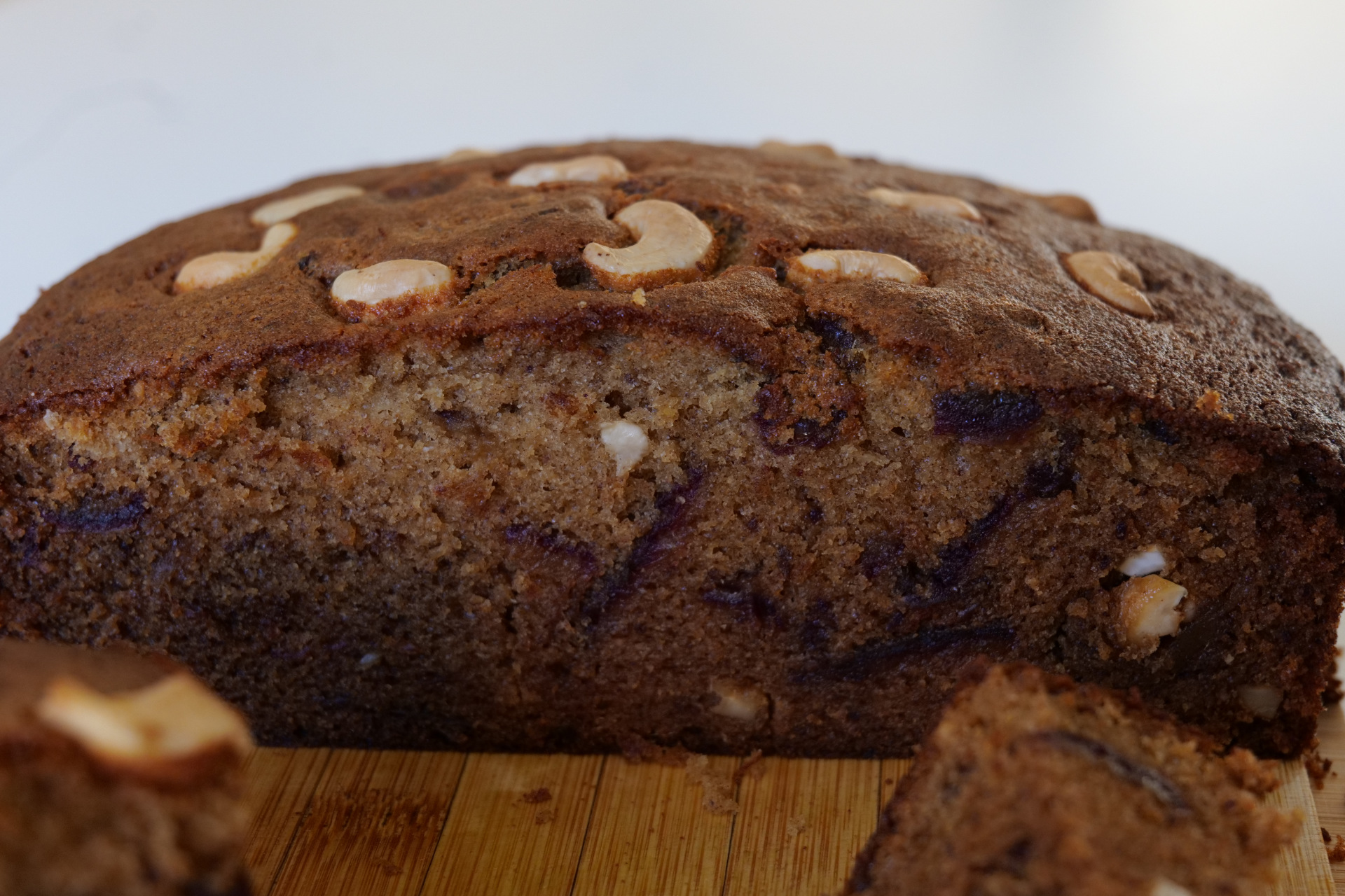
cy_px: 448
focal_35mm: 60
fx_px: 2241
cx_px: 672
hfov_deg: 33.4
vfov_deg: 22.6
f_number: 7.1
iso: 3200
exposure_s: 1/60
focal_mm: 60
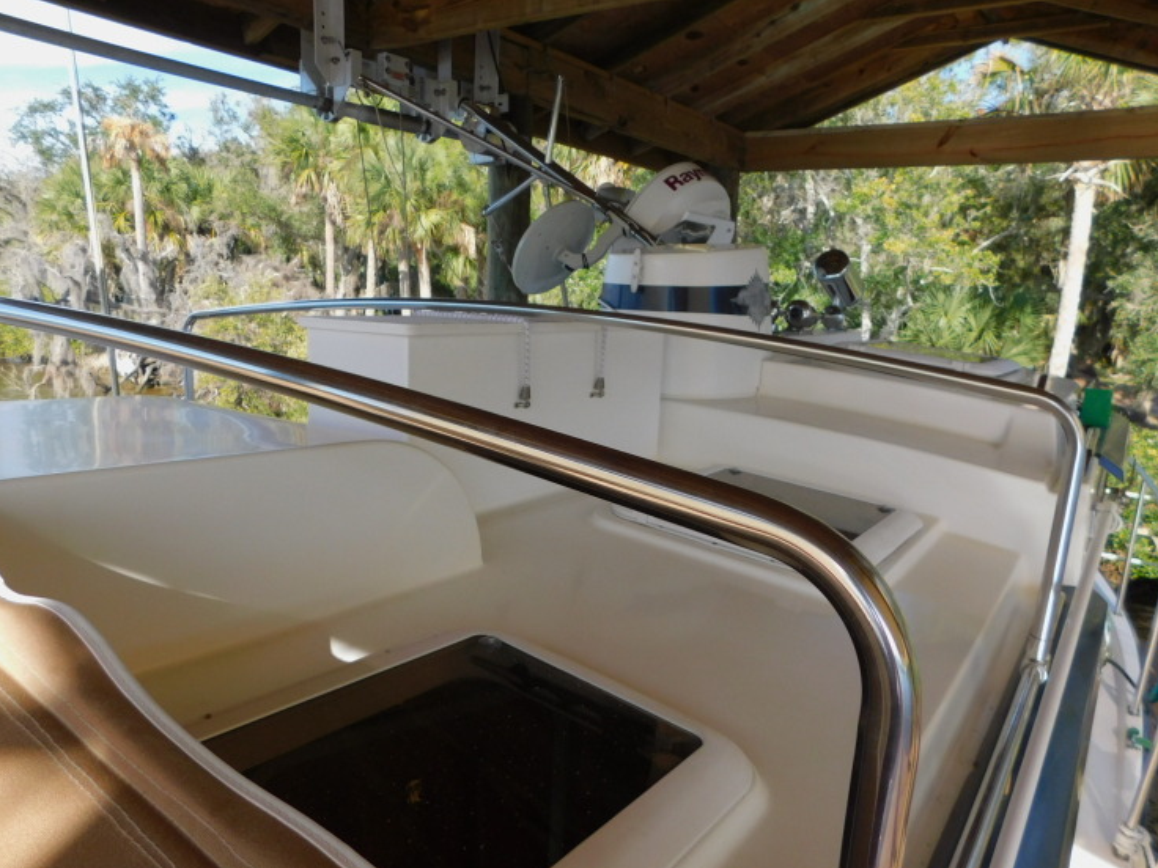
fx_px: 836
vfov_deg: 54.9
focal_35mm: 25
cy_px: 445
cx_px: 592
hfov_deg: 69.4
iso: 125
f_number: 3
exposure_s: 1/640
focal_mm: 4
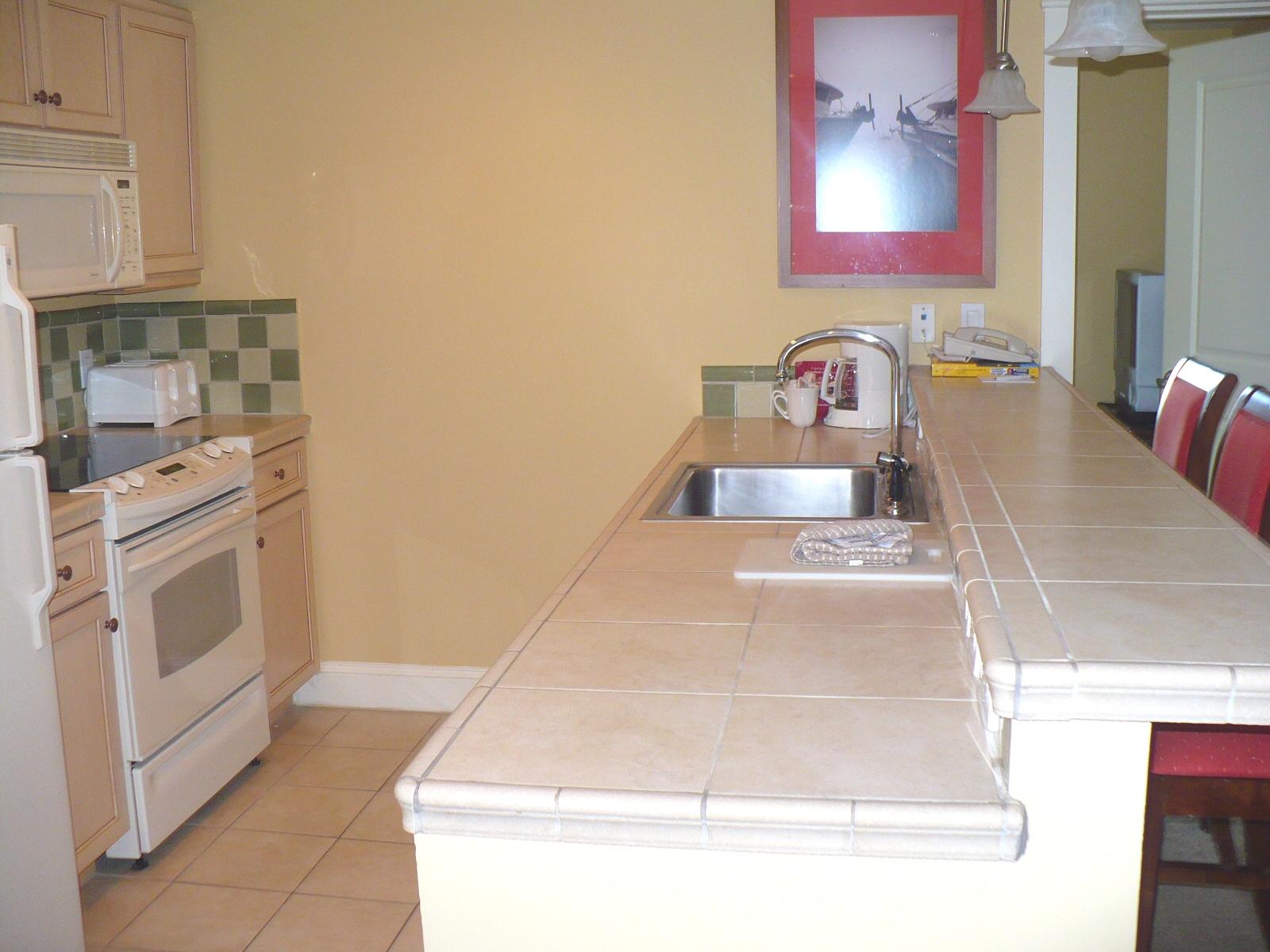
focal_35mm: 37
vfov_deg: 38.7
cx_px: 635
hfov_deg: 50.1
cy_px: 476
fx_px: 1357
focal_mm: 6.1
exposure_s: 1/30
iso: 160
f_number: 2.8
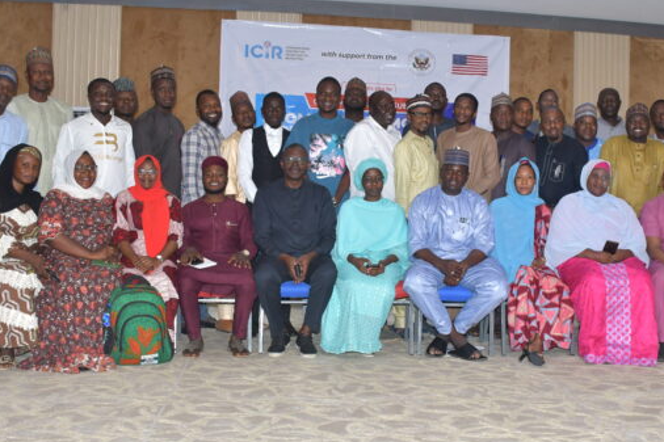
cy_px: 228
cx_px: 395
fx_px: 756
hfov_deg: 47.2
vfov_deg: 32.6
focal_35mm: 41
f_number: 8
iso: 1250
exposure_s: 1/100
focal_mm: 18
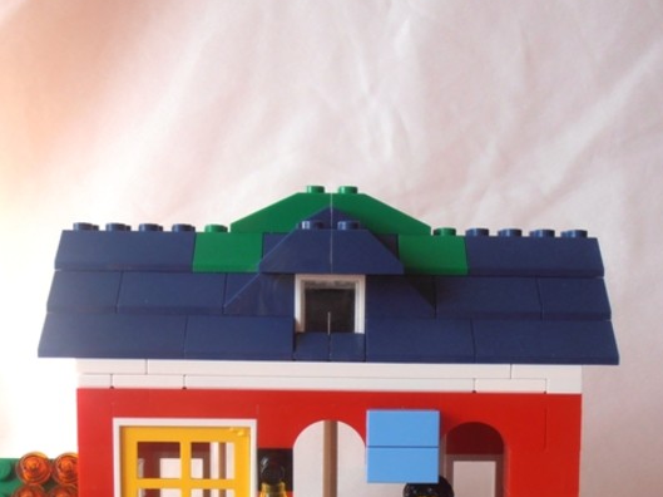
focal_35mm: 63
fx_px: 1206
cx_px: 342
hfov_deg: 30.7
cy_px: 406
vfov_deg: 22.9
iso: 80
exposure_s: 1/125
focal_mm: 6.61
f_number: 3.9
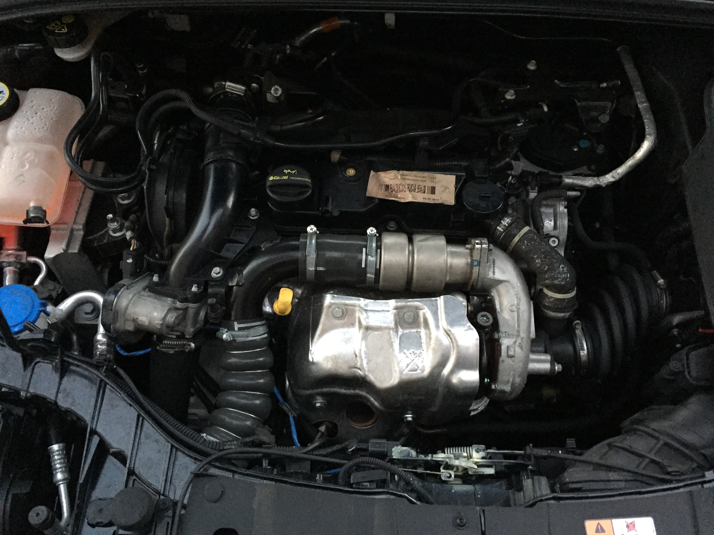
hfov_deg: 61.7
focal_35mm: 29
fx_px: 598
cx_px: 357
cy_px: 268
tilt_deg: -59.0
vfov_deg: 48.2
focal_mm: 4.15
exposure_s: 1/17
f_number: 2.2
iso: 320
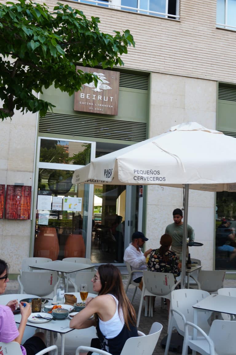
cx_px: 118
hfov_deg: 34.2
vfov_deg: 49.6
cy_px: 178
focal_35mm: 39
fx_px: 383
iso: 100
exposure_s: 1/100
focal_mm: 26
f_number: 6.3
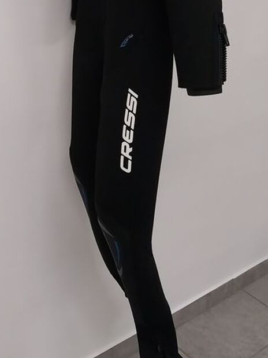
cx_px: 72
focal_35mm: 56
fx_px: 578
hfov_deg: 25.8
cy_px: 59
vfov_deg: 33.1
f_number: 1.8
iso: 160
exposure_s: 1/50
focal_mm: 4
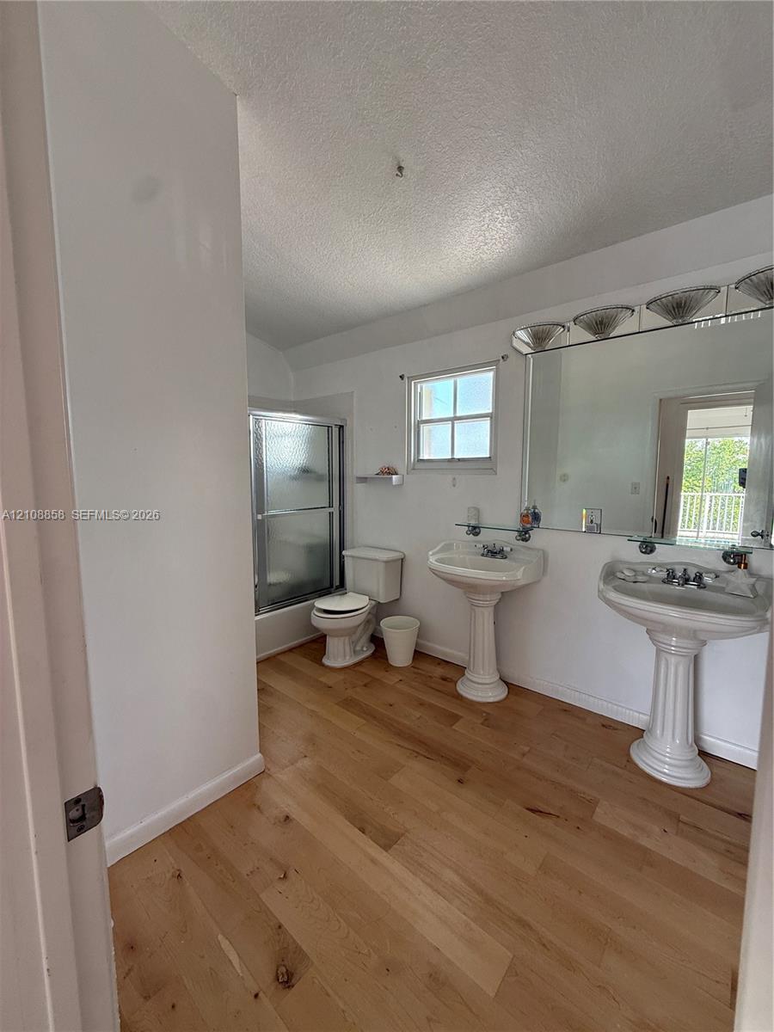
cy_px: 516
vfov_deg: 102.1
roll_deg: +0.2
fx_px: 417
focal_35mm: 14
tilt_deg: -6.4
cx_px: 387
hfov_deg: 85.7
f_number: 2.2
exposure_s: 1/99
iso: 100
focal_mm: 2.22
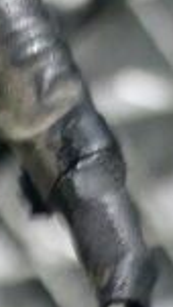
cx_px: -171
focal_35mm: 144
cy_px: 764
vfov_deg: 11.8
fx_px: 1174
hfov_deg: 8.0
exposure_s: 1/50
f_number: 1.8
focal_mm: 5.23
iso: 320
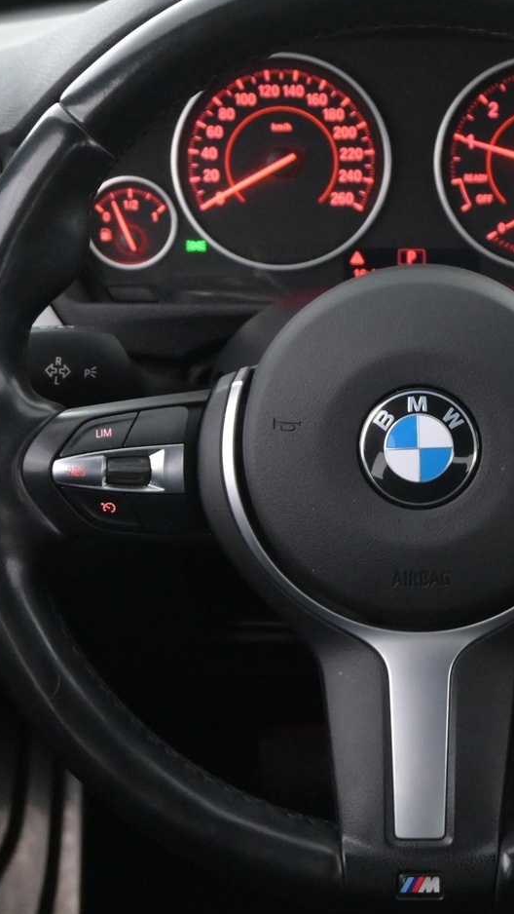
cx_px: 416
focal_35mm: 85
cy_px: 422
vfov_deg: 24.9
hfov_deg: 14.1
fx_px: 2069
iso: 5600
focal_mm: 31.5
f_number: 5
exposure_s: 1/50
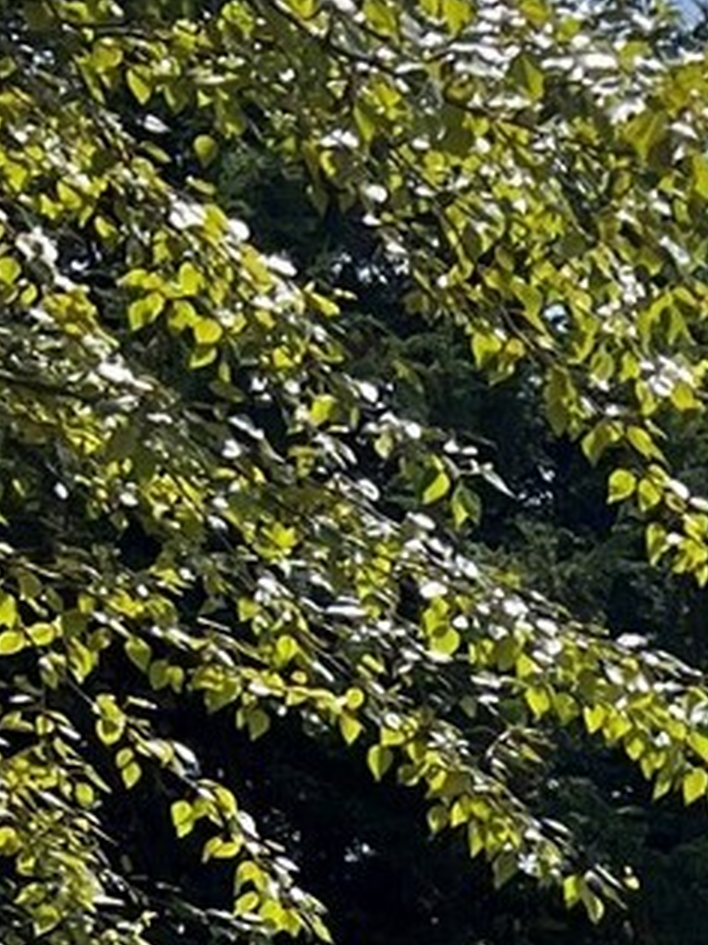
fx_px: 3247
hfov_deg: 11.0
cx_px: 1554
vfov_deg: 14.8
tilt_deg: +2.5
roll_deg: +0.2
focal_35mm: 119
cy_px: 1623
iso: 50
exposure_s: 1/3356
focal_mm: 5.7
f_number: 1.5
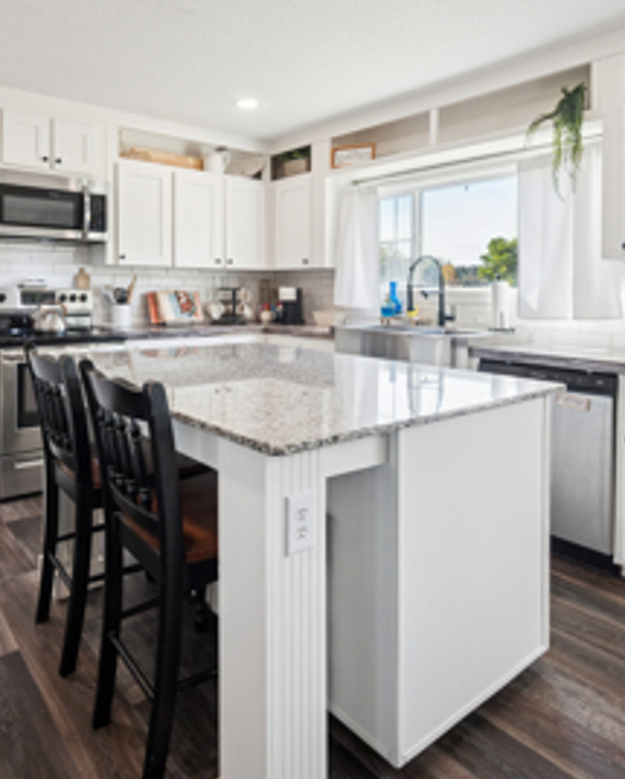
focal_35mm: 22
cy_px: 384
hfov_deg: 62.2
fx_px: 508
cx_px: 228
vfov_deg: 75.0
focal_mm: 14
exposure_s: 1/40
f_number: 9
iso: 400
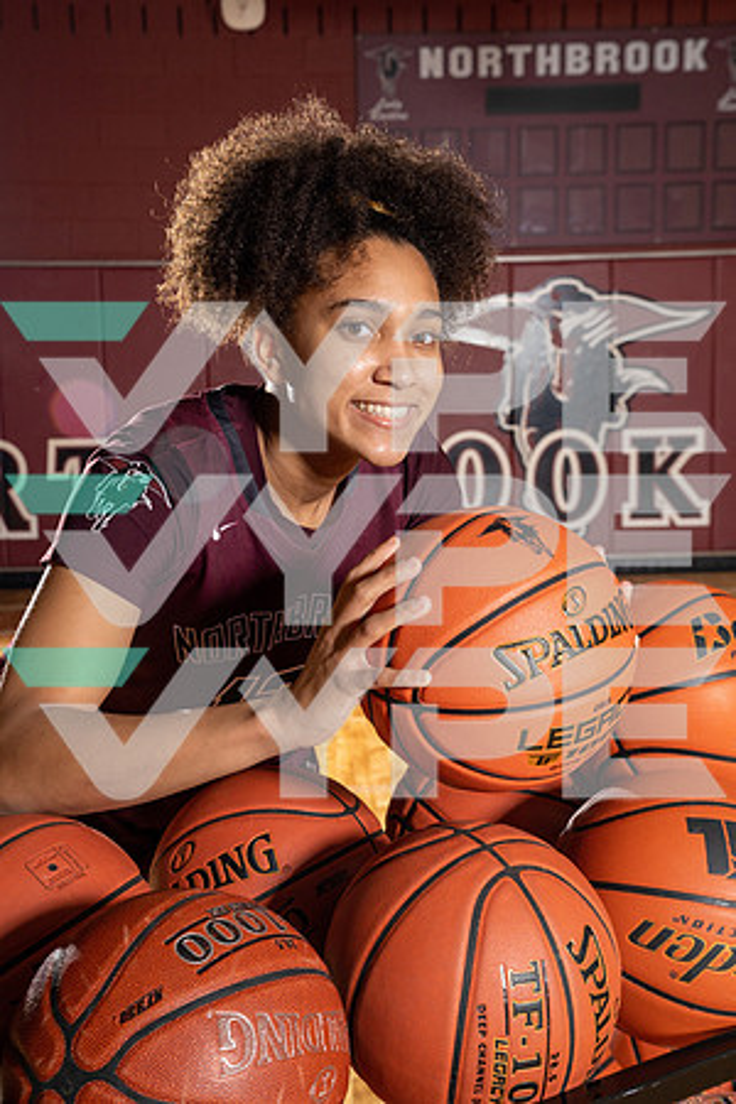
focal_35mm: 51
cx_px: 368
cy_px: 552
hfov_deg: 26.5
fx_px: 1564
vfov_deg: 38.9
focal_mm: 51
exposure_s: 1/250
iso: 500
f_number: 8
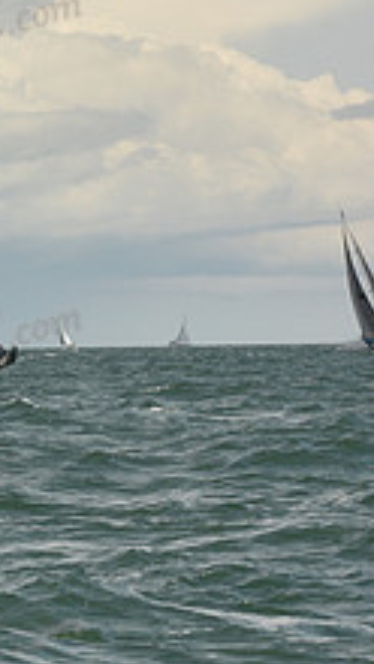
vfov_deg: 5.8
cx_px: -498
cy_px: 249
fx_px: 6566
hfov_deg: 3.2
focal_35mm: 373
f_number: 13
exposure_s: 1/800
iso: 320
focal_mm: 135
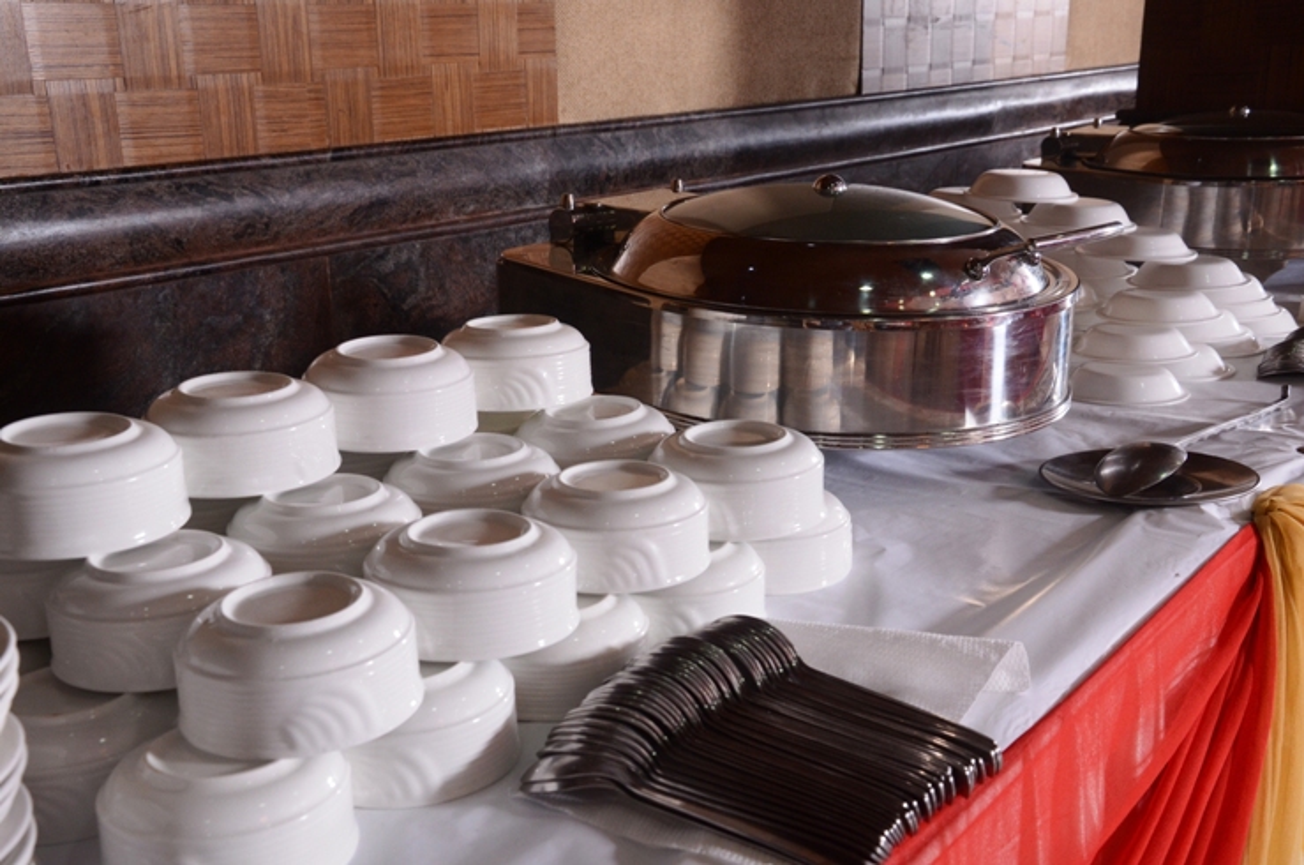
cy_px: 432
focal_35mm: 42
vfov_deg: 31.8
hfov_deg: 46.5
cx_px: 652
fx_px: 1519
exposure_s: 1/100
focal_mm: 28
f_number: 8
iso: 800
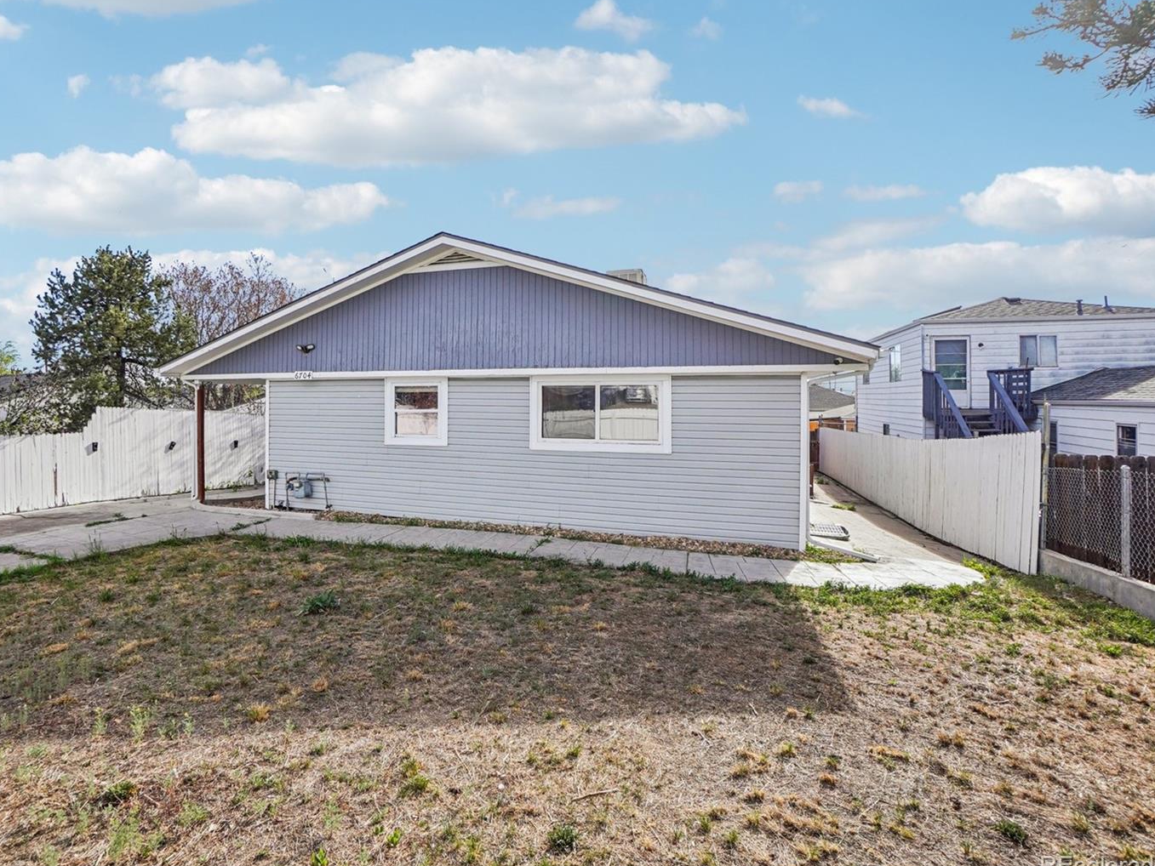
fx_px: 567
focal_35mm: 17
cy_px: 430
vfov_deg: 74.7
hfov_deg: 90.5
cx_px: 497
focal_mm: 10
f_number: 8
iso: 100
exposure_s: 1/200
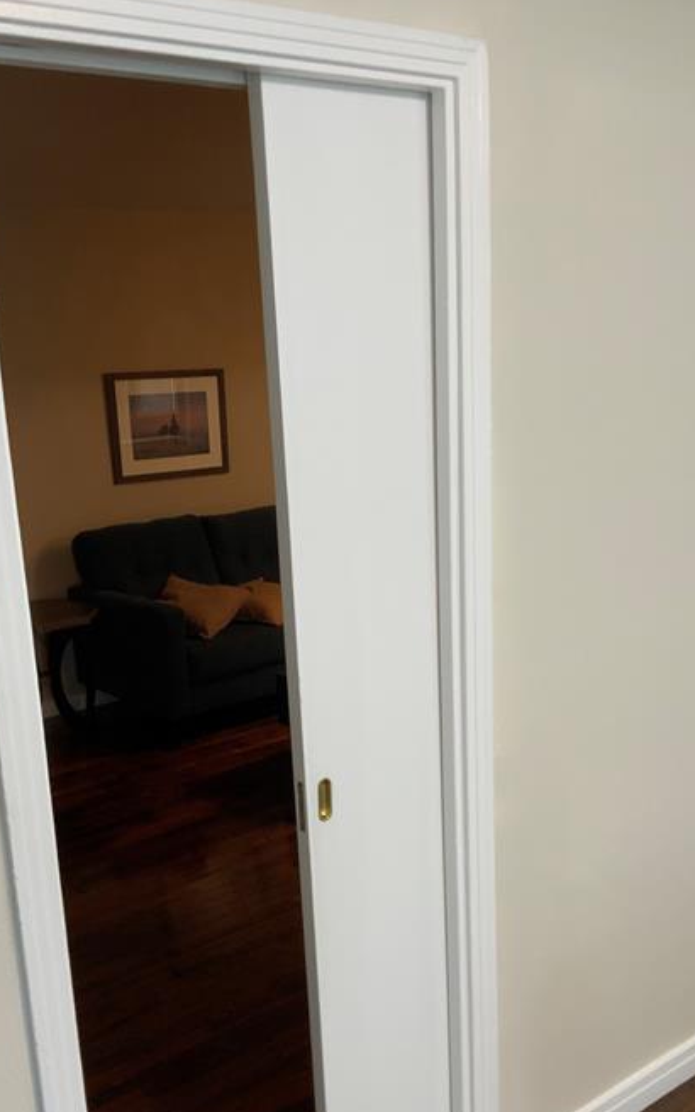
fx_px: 1091
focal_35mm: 36
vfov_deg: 53.8
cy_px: 636
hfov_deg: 35.3
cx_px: 303
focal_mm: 3
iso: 100
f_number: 1.8
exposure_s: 1/60
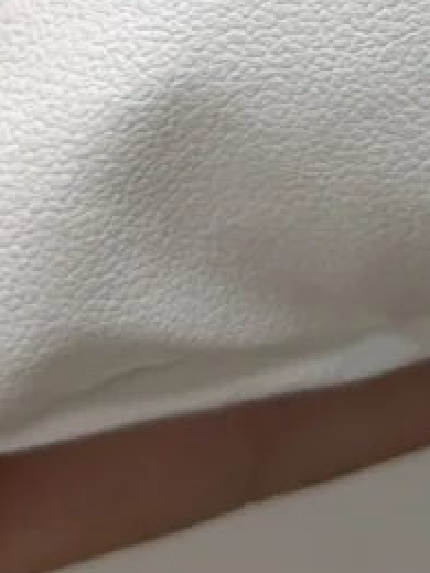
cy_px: -371
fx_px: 3263
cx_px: 703
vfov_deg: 9.7
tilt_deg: -61.9
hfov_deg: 7.4
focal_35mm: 197
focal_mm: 6.76
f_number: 1.78
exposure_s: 1/490
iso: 64
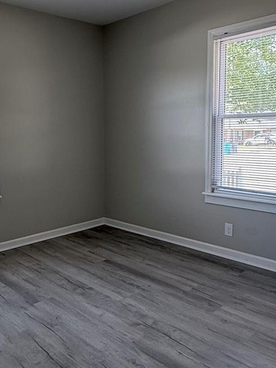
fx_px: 351
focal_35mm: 33
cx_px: 72
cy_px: 161
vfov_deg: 55.2
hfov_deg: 41.8
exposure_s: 1/120
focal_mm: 2.22
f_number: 2.2
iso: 125
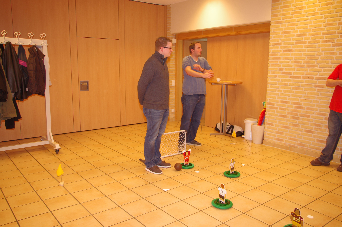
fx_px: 285
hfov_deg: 62.0
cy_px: 114
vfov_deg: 43.5
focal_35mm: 30
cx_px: 171
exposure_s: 1/30
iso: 200
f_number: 4
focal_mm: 20
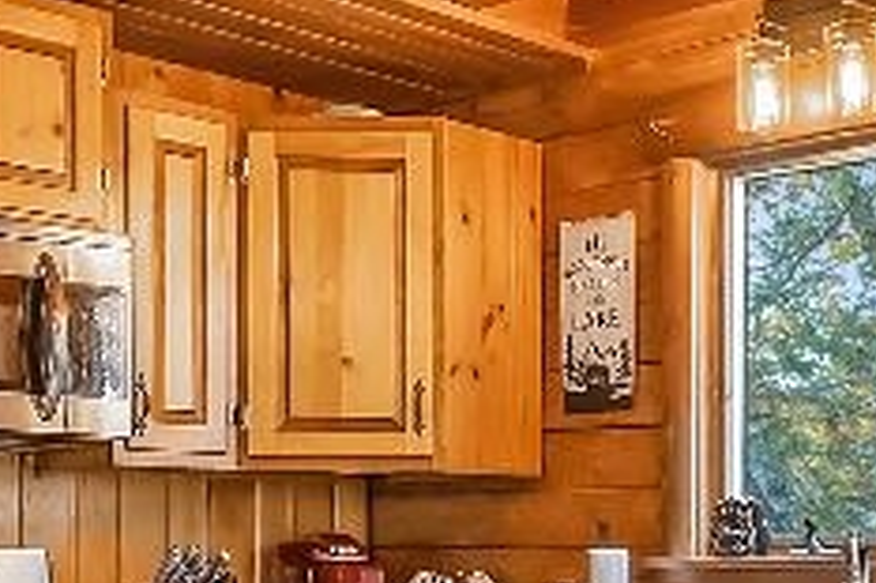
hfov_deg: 30.1
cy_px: 594
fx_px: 1605
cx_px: 632
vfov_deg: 19.9
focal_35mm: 66
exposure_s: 1/60
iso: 500
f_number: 8
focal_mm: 10
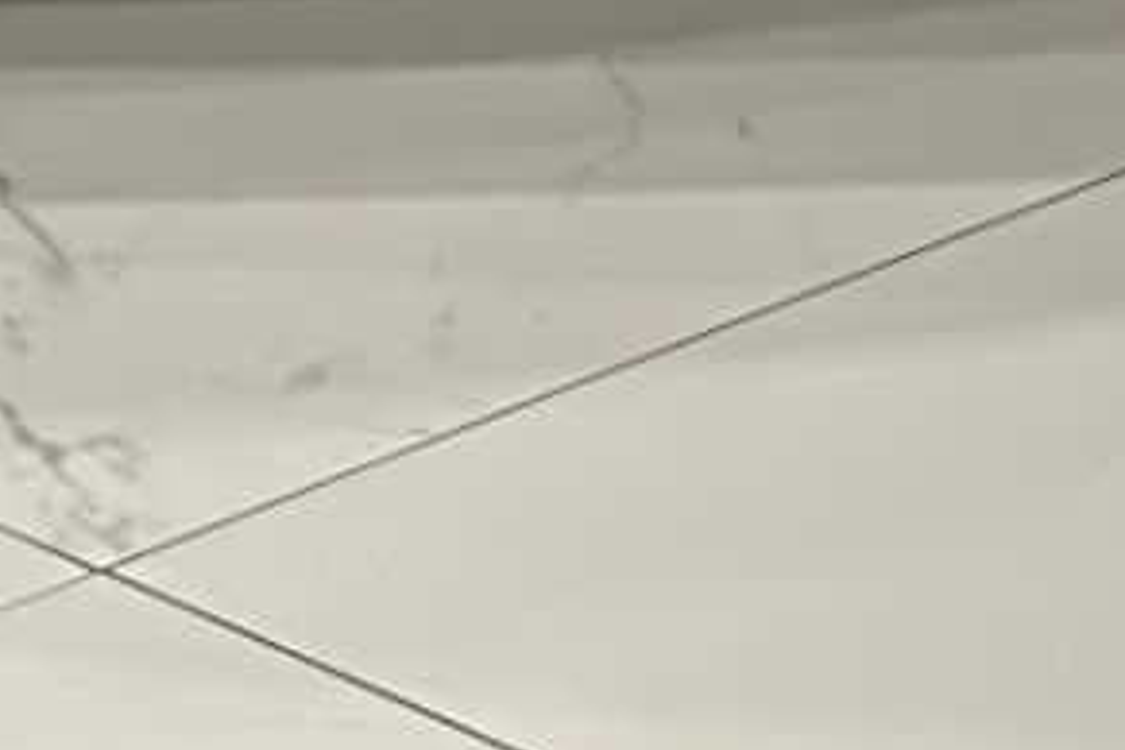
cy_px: -1987
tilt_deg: -10.0
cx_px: -251
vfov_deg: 4.0
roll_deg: +0.8
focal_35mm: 329
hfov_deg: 6.2
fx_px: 10280
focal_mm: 6.86
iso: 200
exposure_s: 1/120
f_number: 1.78
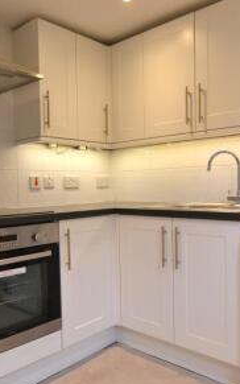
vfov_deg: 62.9
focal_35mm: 30
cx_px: 120
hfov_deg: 41.9
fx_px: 314
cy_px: 199
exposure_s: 1/80
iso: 400
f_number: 4.5
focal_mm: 12
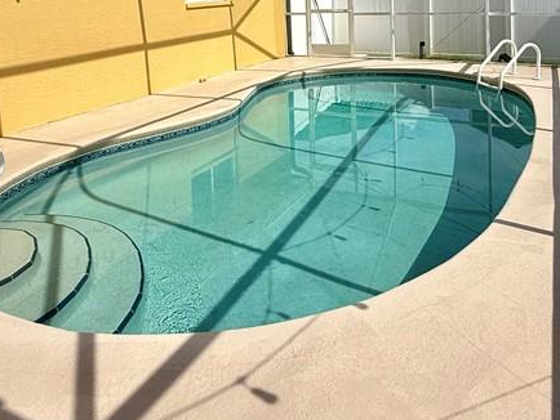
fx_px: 534
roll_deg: +1.5
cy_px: -3
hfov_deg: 55.3
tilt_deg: -1.4
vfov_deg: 38.1
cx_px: 294
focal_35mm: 33
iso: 50
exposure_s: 1/2717
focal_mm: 2.22
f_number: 2.2
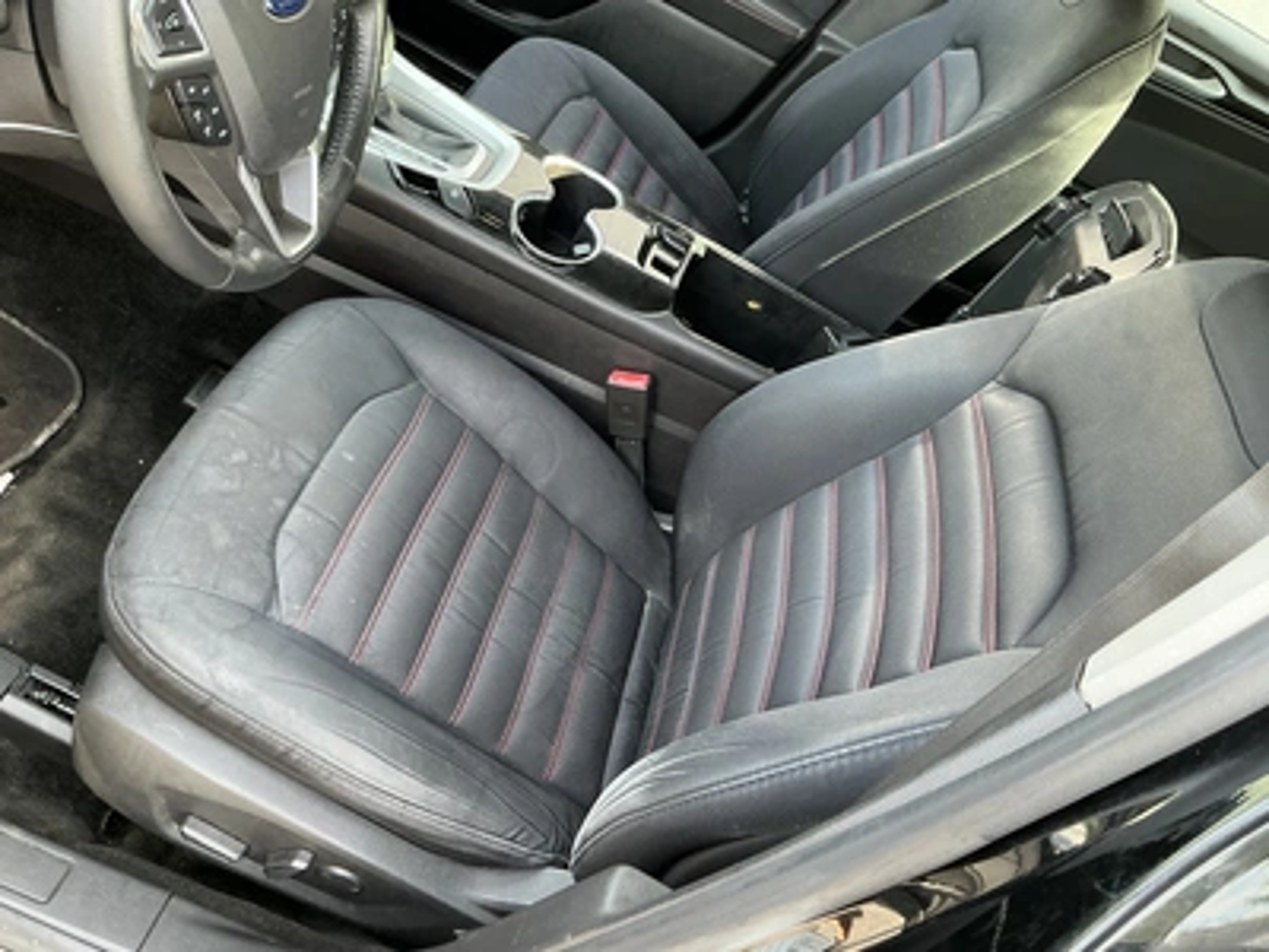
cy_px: 476
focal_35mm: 28
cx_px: 634
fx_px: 1026
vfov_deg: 49.7
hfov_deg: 63.4
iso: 80
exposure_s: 1/60
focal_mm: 3
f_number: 1.8
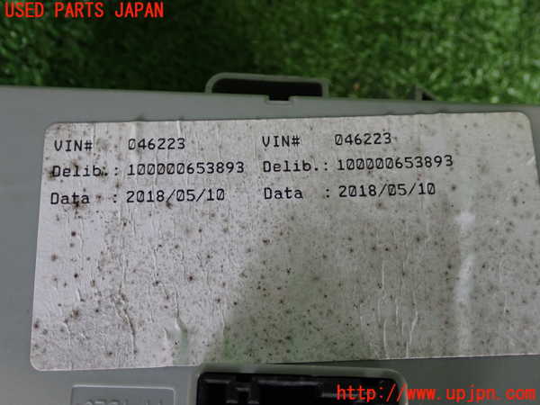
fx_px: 686
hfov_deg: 42.9
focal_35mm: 44
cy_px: 202
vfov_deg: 32.9
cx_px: 270
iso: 500
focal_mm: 7.84
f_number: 2.9
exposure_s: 1/40
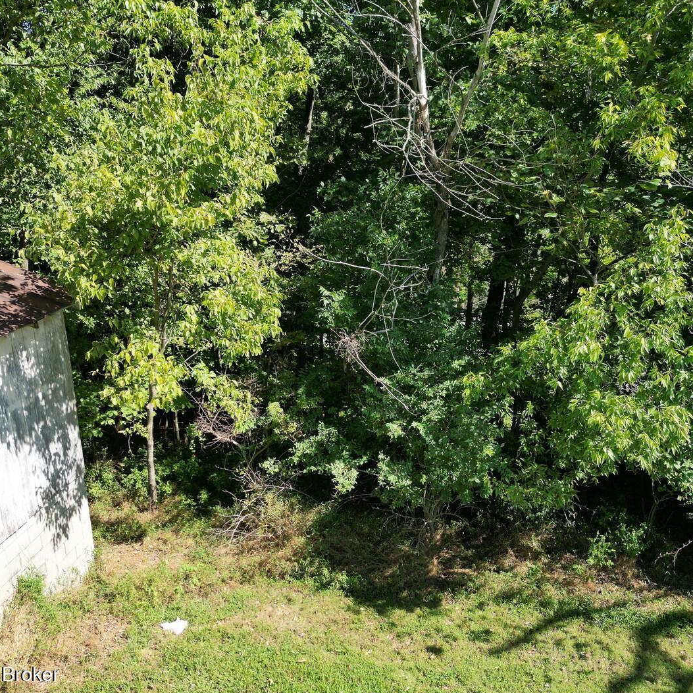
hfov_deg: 55.6
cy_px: 351
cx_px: 346
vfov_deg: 55.6
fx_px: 657
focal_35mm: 29
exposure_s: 1/1000
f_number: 1.7
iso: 100
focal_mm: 6.72
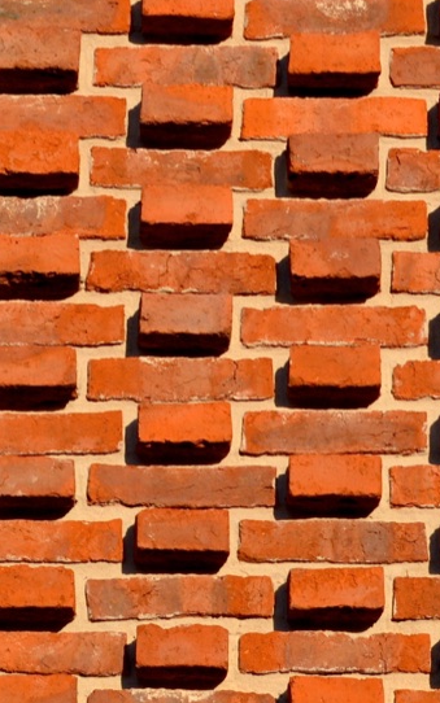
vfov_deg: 7.1
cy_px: -8
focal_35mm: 293
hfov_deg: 4.5
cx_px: 383
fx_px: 5619
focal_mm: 52
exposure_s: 1/250
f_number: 8
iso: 100
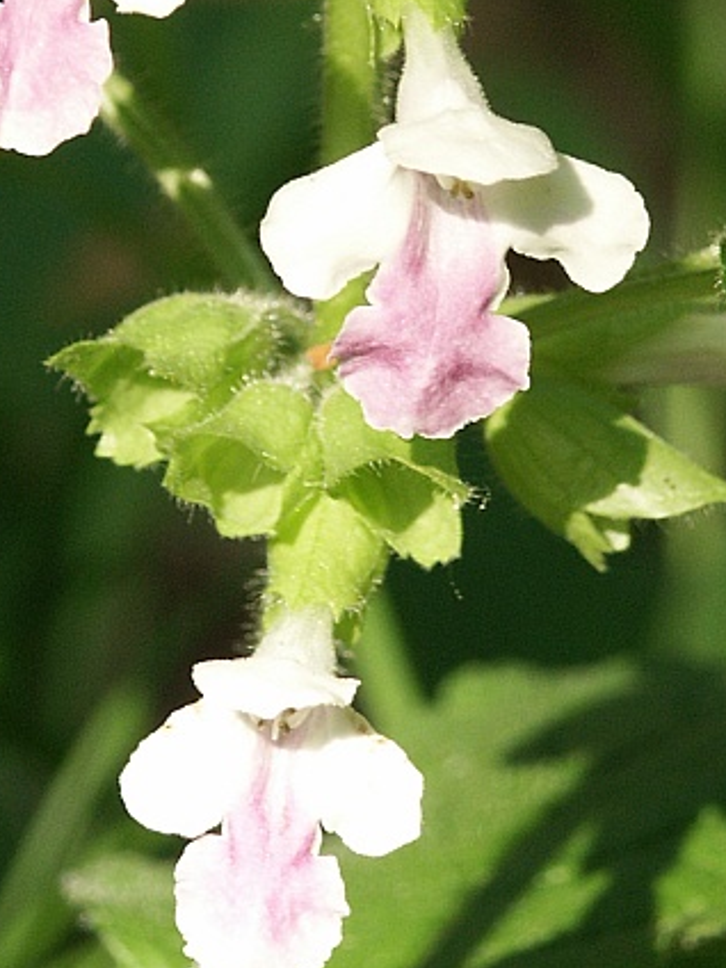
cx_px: 331
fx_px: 13115
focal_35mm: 469
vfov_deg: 4.2
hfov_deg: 3.2
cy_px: -9
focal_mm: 49.05
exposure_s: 1/180
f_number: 3.5
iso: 125
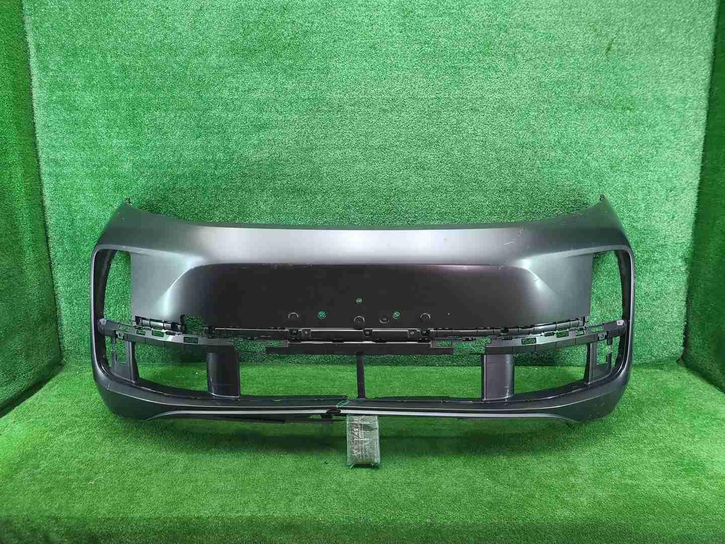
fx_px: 545
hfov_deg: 67.3
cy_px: 272
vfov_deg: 53.1
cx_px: 362
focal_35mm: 26
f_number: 1.8
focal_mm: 5.4
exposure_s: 1/50
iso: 224
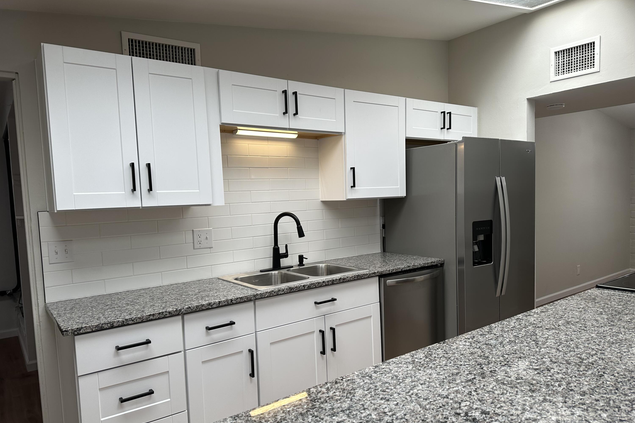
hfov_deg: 71.5
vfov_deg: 51.2
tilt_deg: -4.2
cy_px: 230
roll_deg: +2.4
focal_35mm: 25
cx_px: 318
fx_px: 441
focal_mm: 6.86
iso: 80
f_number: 1.78
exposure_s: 1/269
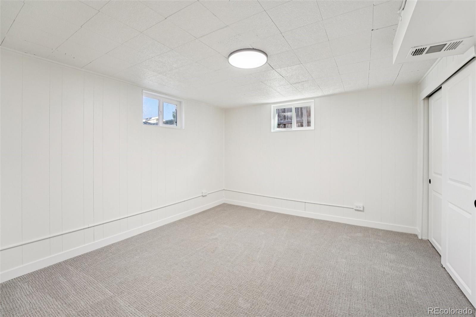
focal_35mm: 14
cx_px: 238
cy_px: 158
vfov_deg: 81.2
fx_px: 185
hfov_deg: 104.3
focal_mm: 14
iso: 400
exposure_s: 1/25
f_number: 8
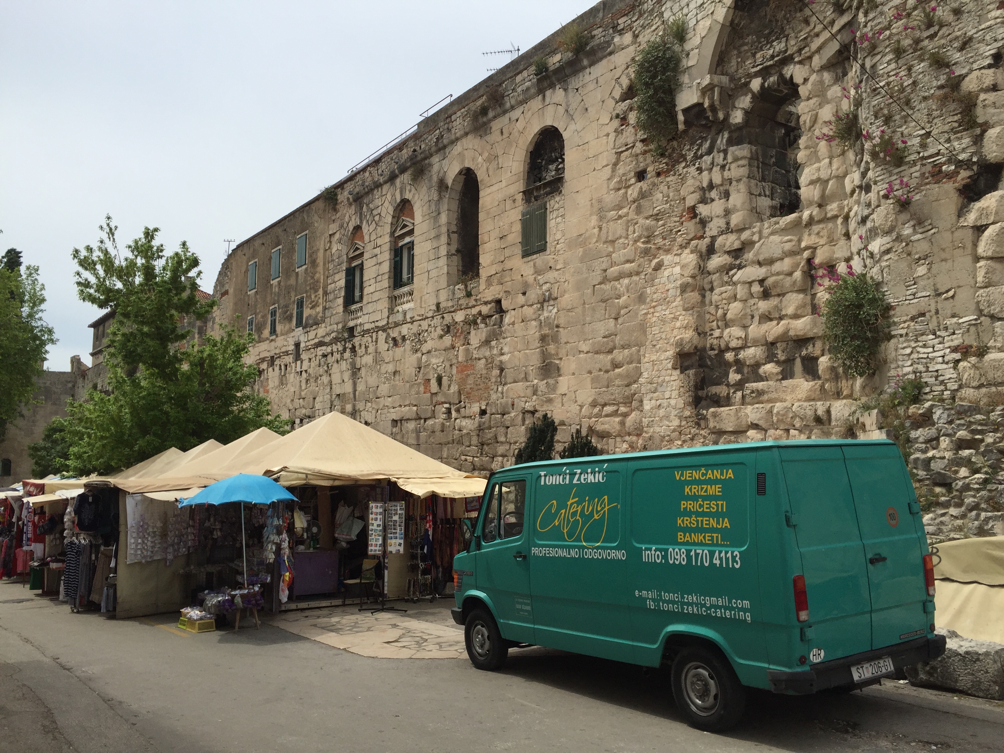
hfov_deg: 61.7
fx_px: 841
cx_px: 502
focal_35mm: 29
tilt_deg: +6.6
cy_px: 376
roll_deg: -0.8
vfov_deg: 48.2
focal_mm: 4.15
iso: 32
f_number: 2.2
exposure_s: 1/3300
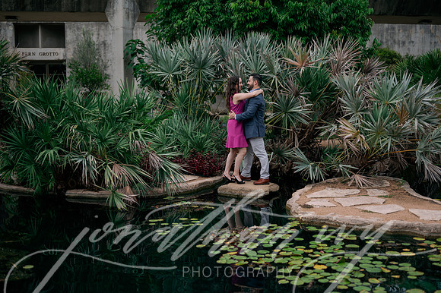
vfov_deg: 27.0
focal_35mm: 50
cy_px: 146
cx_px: 220
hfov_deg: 39.6
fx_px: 612
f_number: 2
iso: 80
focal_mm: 50
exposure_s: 1/320
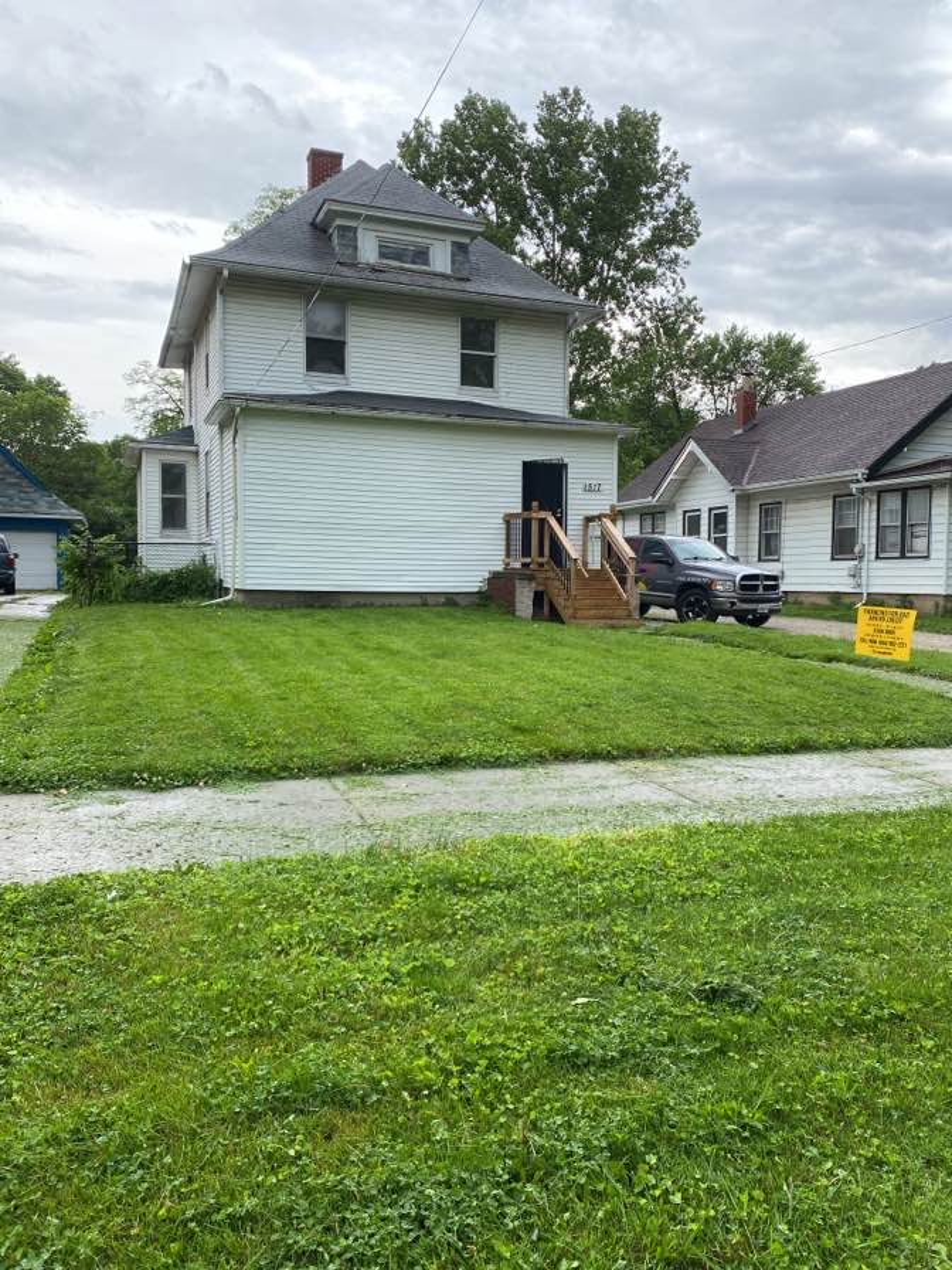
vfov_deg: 67.3
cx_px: 476
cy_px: 635
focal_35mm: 26
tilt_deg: -2.7
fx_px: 953
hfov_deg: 53.1
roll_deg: -0.9
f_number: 1.8
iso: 32
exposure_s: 1/565
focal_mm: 4.25
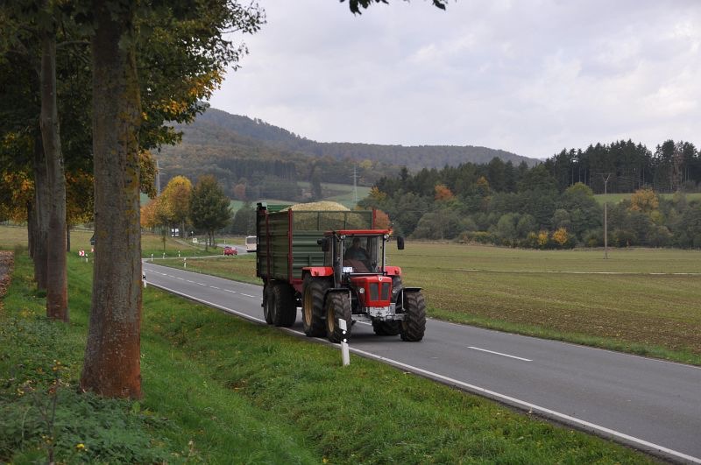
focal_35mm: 69
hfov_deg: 29.3
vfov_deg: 19.7
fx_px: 1342
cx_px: 350
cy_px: 232
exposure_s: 1/200
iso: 200
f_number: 7.1
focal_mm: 46
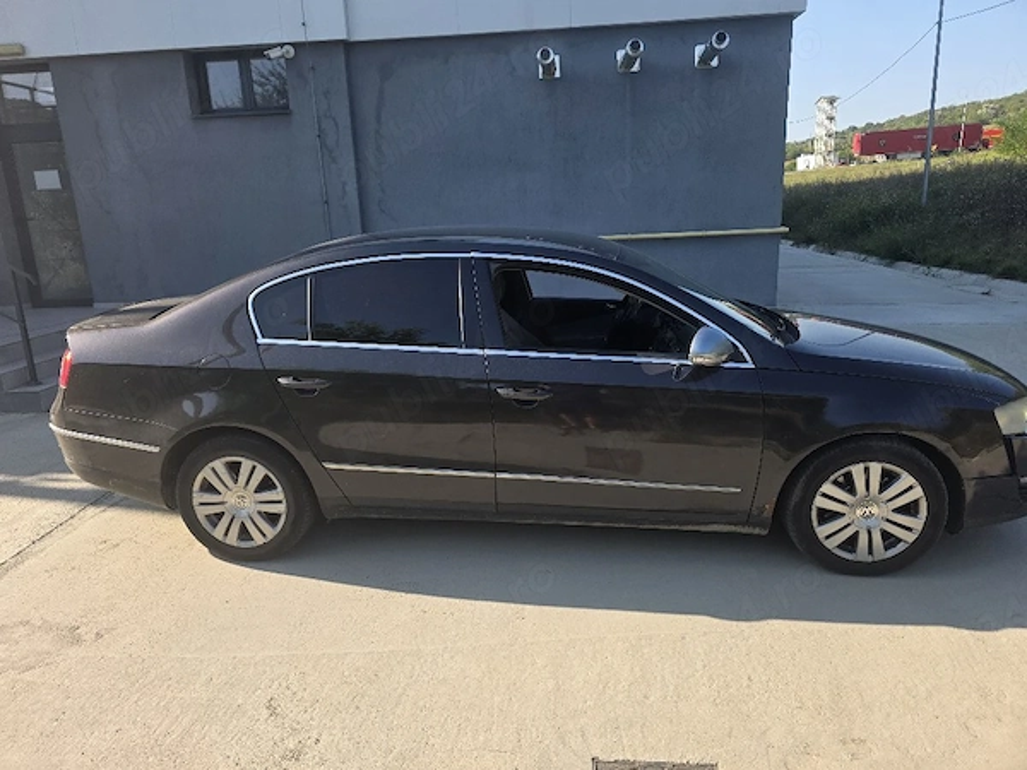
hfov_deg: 73.9
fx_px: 682
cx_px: 514
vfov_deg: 58.9
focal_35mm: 23
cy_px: 385
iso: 80
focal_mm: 6.3
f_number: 1.7
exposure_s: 1/2500
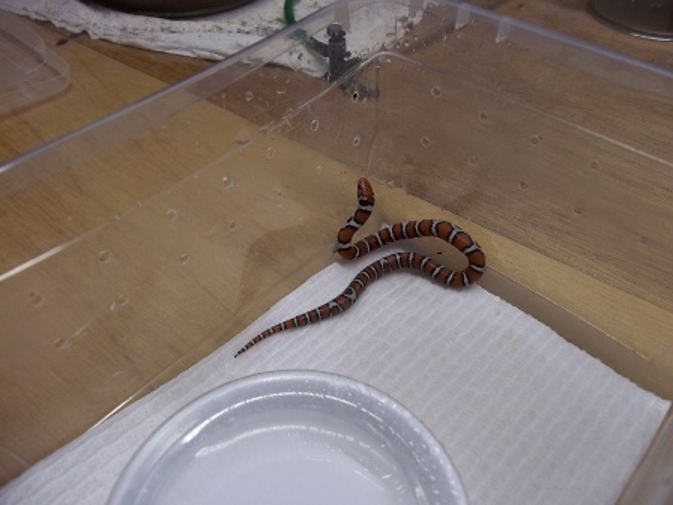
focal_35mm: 32
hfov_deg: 56.8
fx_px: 622
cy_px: 252
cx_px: 336
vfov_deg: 44.2
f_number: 2.9
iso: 80
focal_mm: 5.7
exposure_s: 1/40
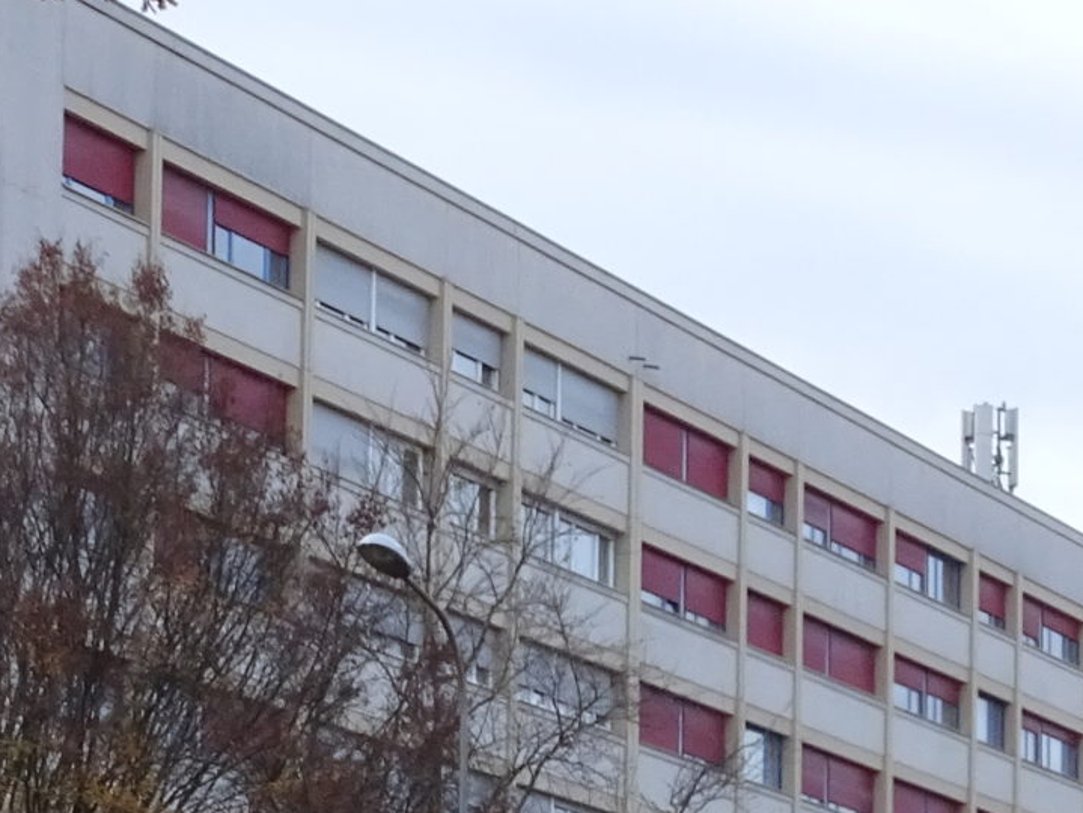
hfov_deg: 12.9
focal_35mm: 153
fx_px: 4789
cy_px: 948
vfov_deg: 9.6
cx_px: 618
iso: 250
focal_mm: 7.3
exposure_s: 1/50
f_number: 4
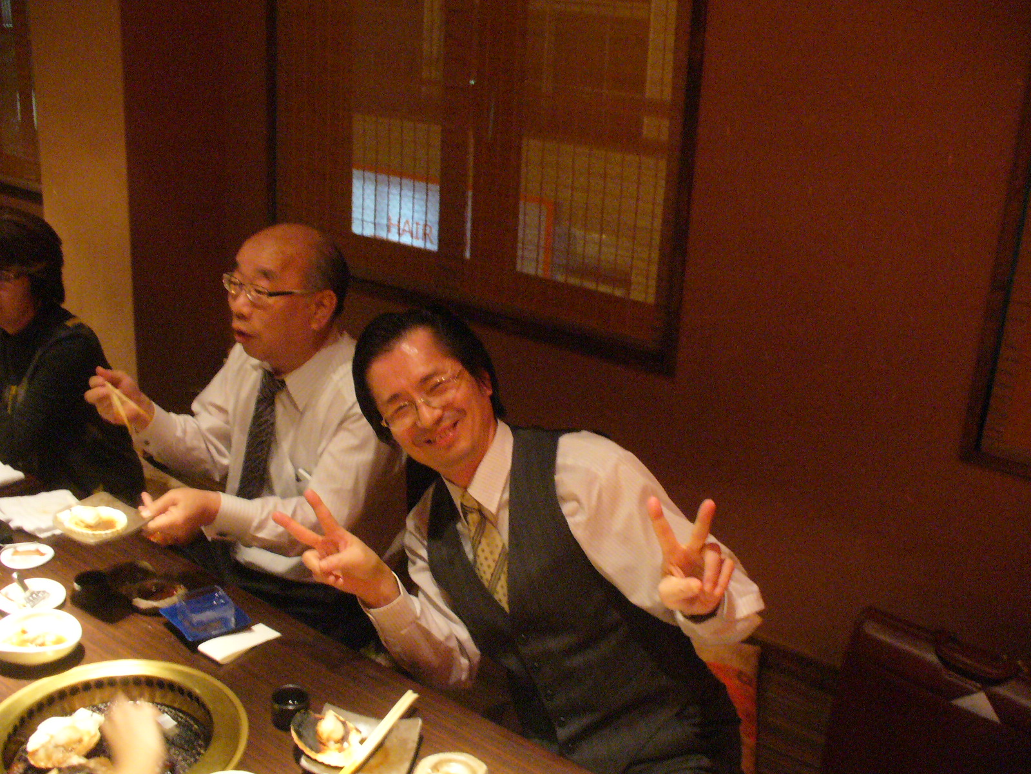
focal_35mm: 37
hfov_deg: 50.1
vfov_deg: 38.7
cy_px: 387
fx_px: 1102
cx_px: 516
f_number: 2.8
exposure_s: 1/8
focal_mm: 6.1
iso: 400
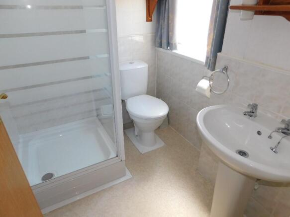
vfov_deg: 58.9
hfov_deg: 73.9
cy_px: 108
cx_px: 145
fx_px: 193
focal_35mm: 23
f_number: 3
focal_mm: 4
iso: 125
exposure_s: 1/80
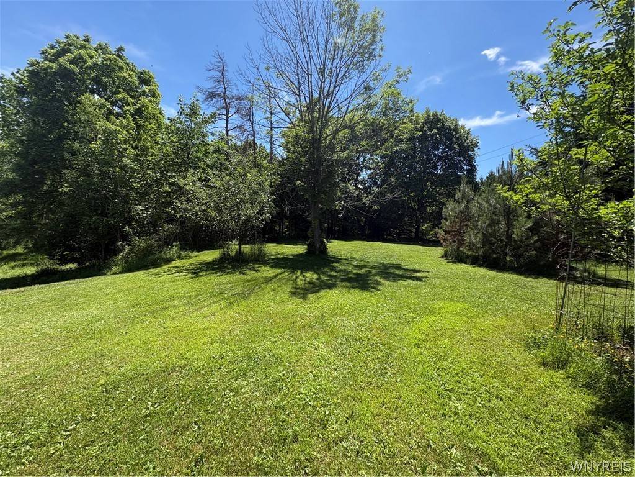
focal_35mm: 14
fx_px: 257
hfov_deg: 102.1
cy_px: 238
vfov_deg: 85.7
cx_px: 318
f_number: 2.2
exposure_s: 1/605
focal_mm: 2.22
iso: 40
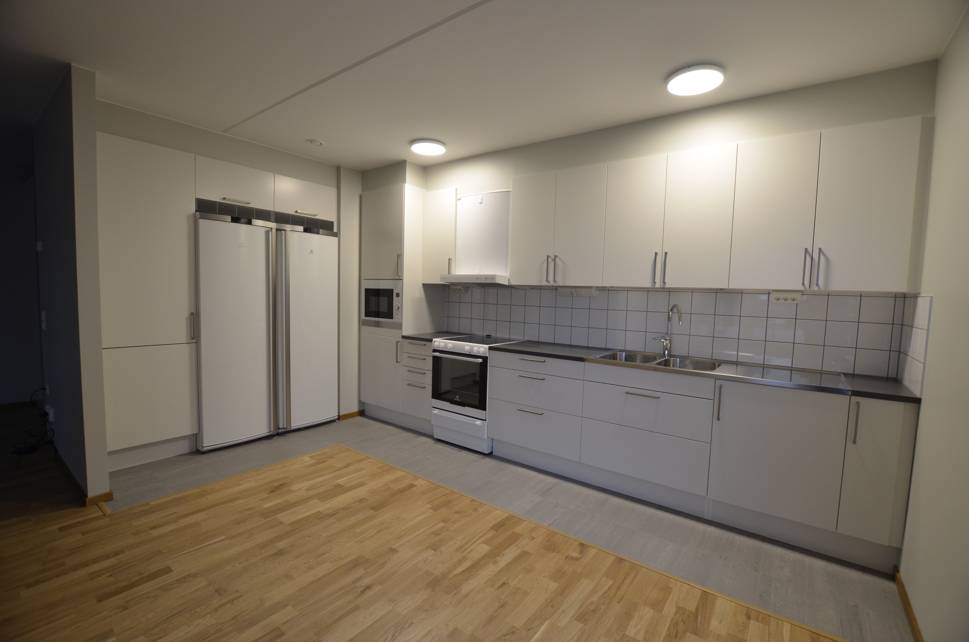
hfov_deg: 100.5
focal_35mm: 15
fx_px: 403
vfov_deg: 77.1
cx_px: 484
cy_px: 321
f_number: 4
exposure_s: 1/60
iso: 640
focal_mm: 10
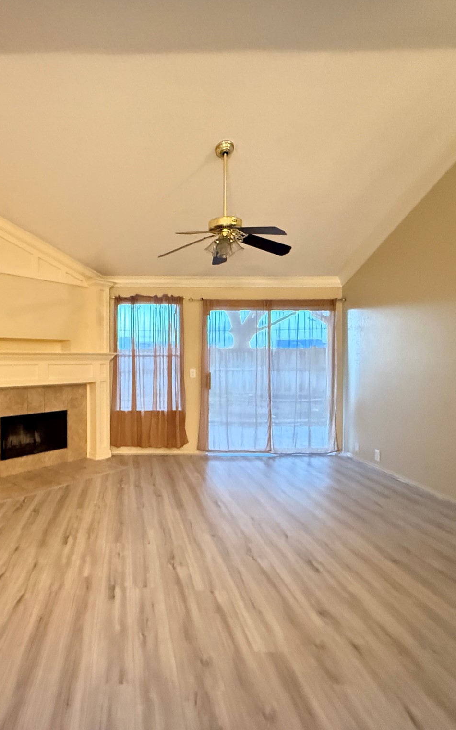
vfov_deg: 85.1
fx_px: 398
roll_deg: -0.3
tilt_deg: -0.7
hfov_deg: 57.3
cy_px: 364
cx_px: 126
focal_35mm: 20
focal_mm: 2.22
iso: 1600
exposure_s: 1/30
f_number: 2.2
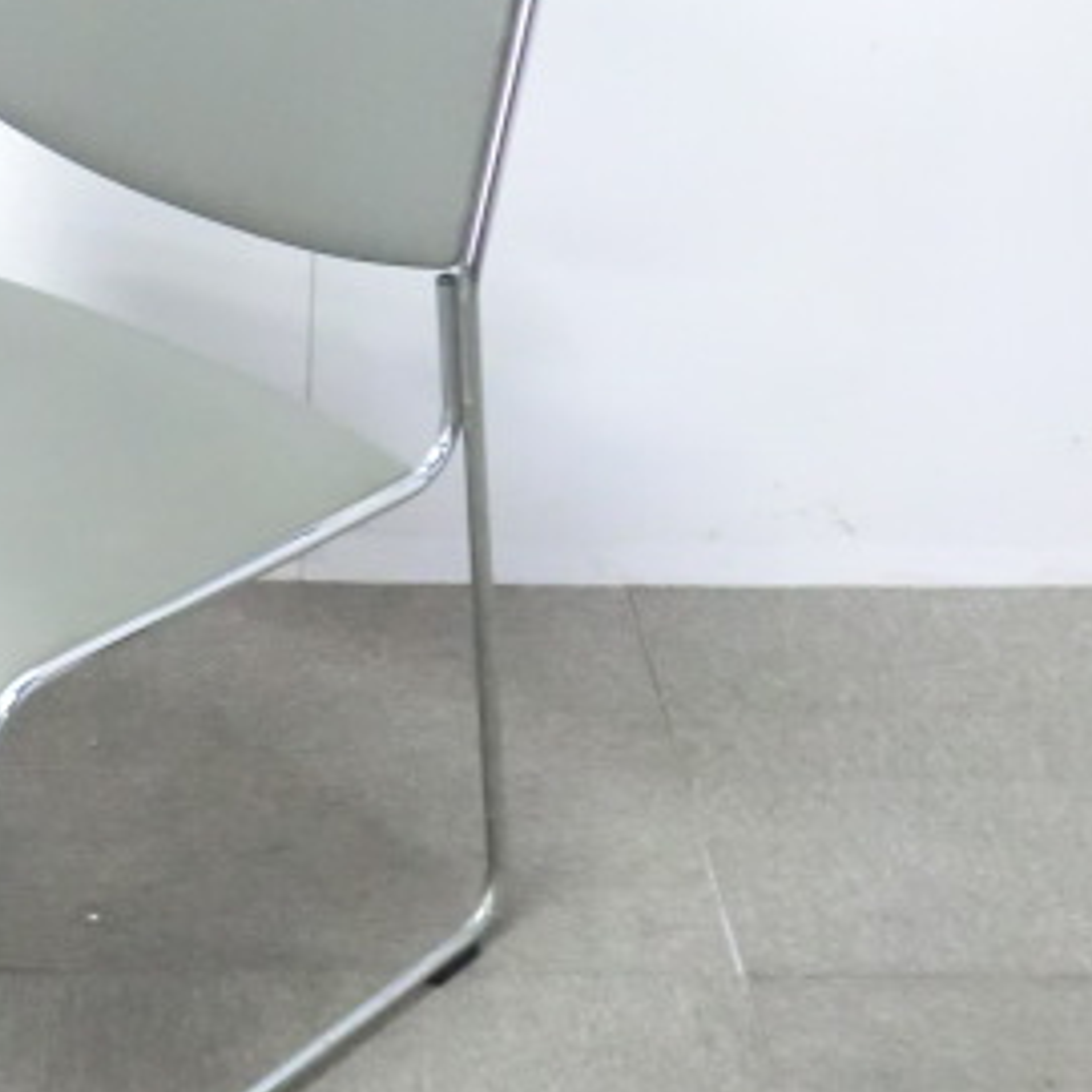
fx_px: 3355
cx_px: 32
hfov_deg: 18.1
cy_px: 391
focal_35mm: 94
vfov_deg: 18.4
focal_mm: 8.2
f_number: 4.3
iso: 800
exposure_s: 1/20
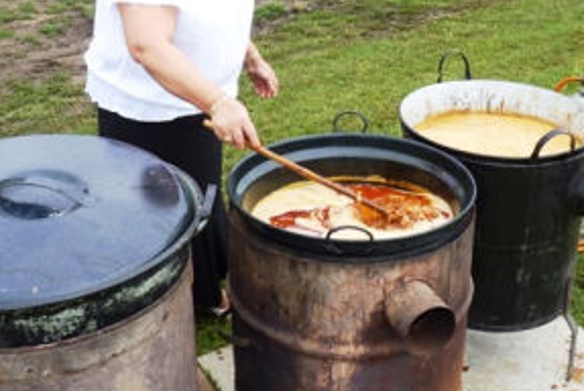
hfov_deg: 44.3
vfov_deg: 30.2
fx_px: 714
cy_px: 112
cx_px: 342
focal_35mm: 44
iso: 80
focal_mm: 4.8
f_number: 3.2
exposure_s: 1/125
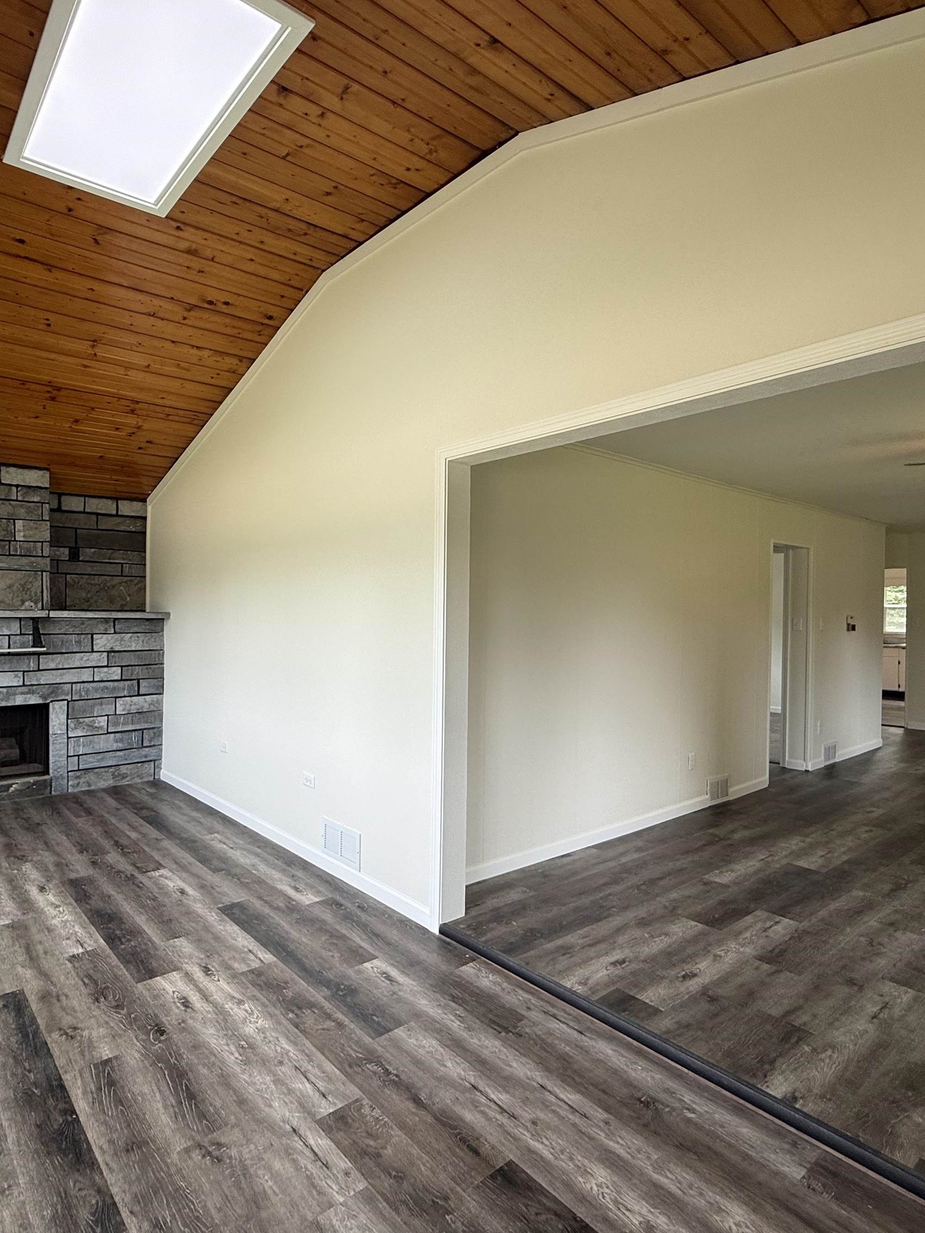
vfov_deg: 84.7
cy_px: 615
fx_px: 677
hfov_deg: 67.6
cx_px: 344
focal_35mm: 19
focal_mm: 2.22
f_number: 2.2
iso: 50
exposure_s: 1/120
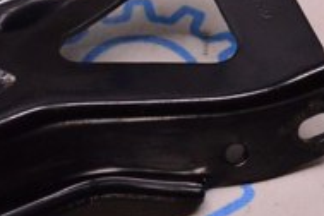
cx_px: 7
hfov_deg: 10.1
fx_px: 1827
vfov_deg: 6.8
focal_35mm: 203
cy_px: 68
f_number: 8
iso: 1600
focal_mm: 40
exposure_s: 1/125
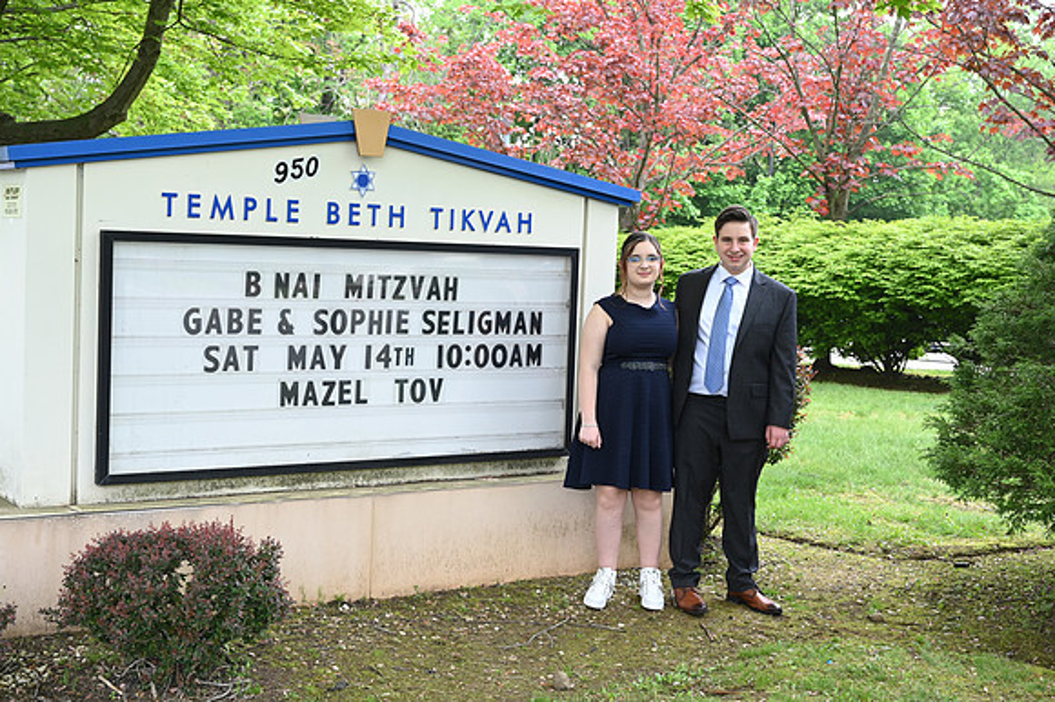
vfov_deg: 28.0
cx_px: 528
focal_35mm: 48
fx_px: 1406
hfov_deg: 41.1
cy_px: 351
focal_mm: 48
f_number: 6.3
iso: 640
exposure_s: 1/100
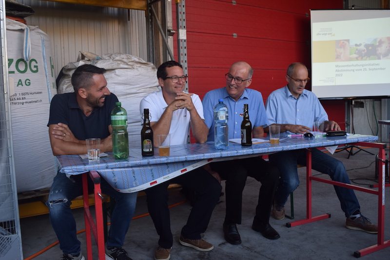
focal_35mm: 34
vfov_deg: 38.3
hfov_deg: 55.1
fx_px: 374
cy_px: 130
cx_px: 195
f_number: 5.6
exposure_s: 1/125
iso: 400
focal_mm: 23
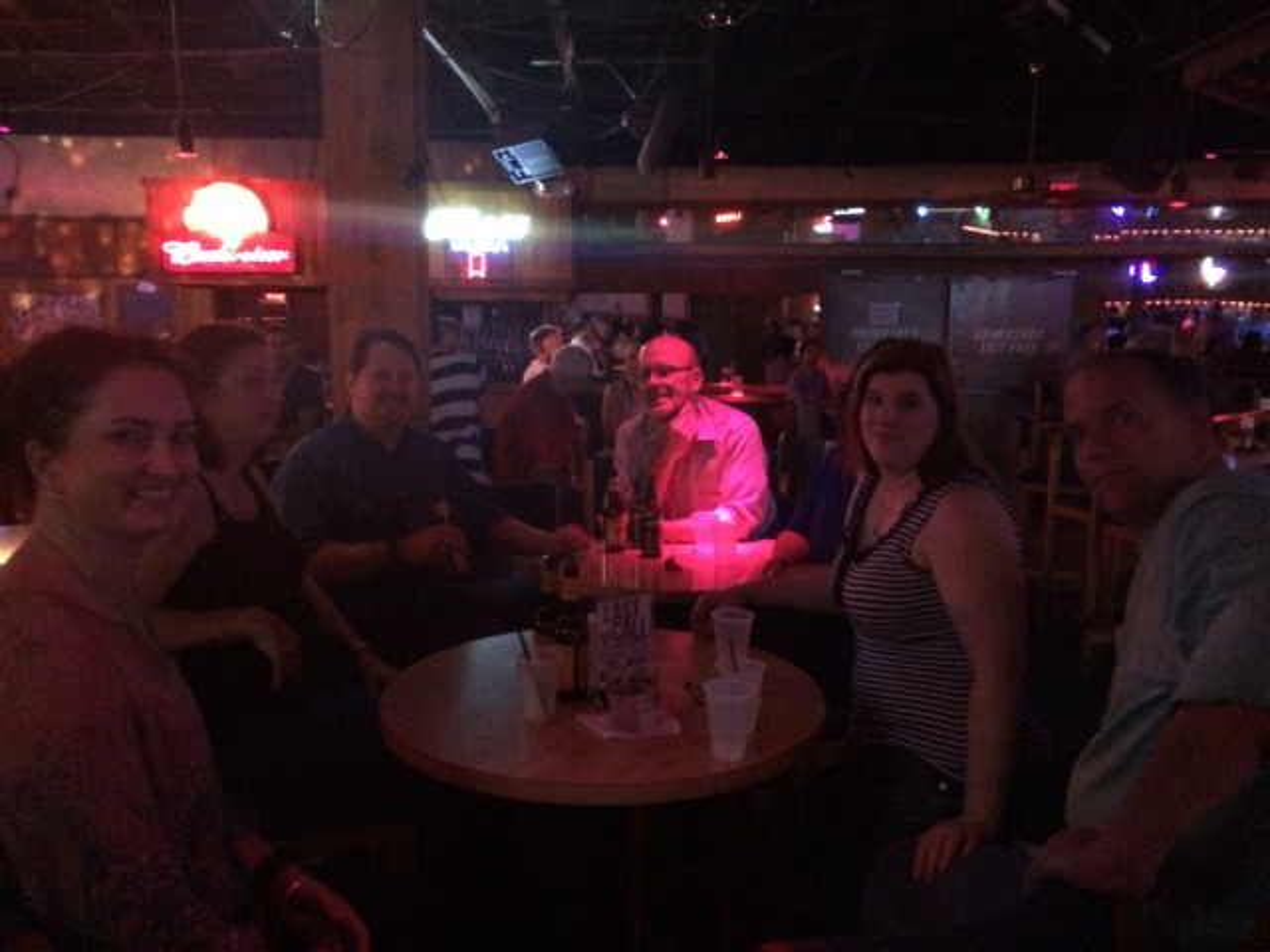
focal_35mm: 29
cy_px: 476
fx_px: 1064
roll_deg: +0.8
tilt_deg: -9.5
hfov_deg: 61.7
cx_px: 635
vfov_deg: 48.2
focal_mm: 4.15
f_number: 2.2
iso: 1250
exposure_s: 1/15
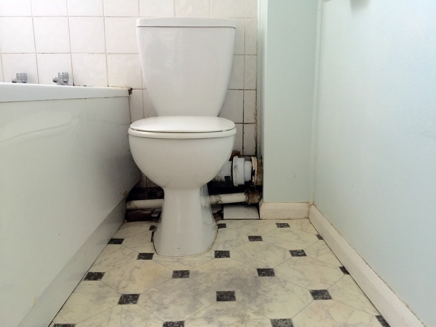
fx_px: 365
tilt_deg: -8.9
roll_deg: -1.3
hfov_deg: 61.7
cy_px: 164
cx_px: 218
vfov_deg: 48.2
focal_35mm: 29
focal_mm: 4.15
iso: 40
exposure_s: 1/17
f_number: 2.2
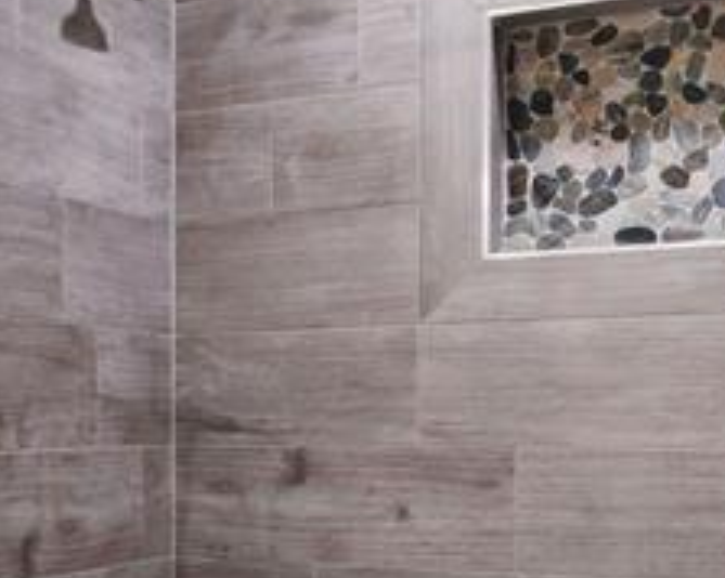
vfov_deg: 21.9
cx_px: -111
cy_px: 432
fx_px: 1479
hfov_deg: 25.2
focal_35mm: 69
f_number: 9
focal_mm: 16
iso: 100
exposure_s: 1/13
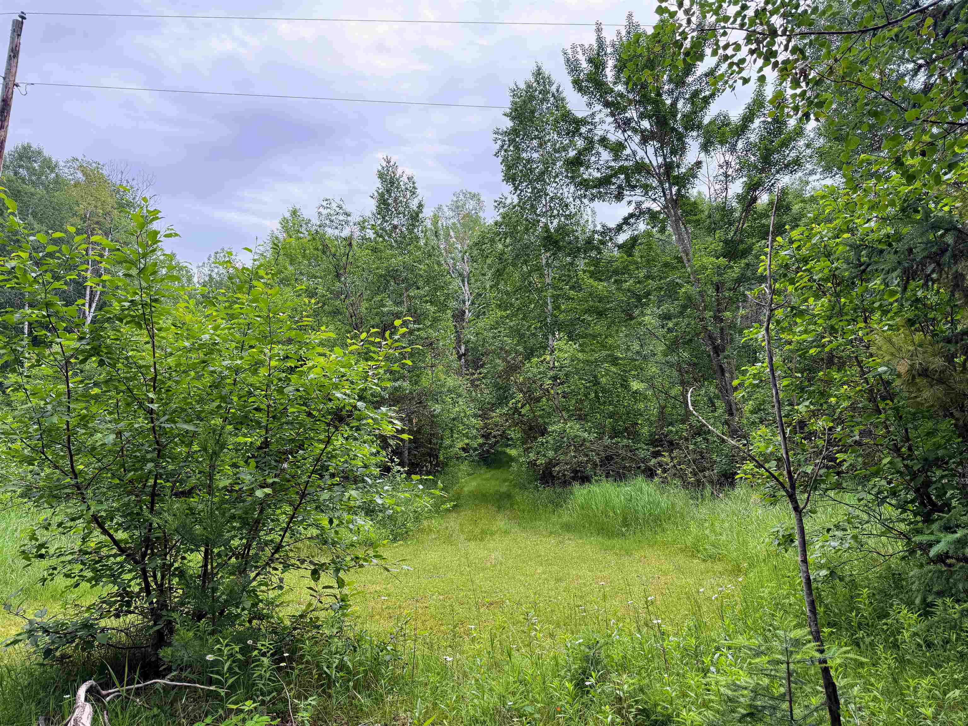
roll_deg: +0.6
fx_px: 671
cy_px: 363
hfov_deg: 71.6
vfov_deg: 56.8
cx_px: 484
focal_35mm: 24
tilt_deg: +5.9
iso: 100
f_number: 1.78
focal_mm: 6.76
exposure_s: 1/967
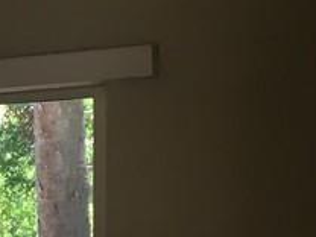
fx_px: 1305
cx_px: -318
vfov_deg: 10.0
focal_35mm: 143
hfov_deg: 12.2
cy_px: 360
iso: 25
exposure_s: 1/30
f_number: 2.2
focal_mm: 4.15
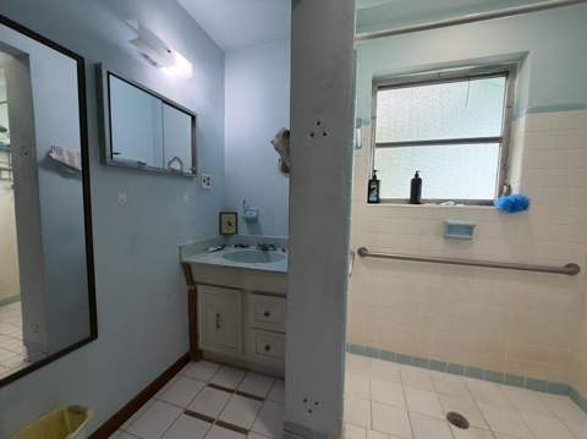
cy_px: 220
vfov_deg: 85.6
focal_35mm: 14
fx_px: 237
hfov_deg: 102.1
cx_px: 294
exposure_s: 1/120
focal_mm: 2.22
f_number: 2.2
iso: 320
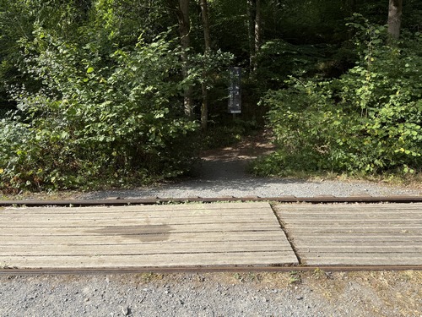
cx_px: 211
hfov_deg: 71.6
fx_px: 293
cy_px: 158
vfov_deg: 56.8
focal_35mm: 24
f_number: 1.78
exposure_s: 1/1522
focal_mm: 6.76
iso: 80
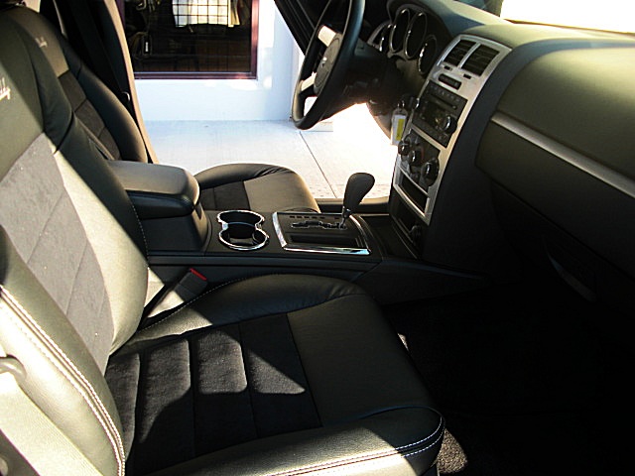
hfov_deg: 51.4
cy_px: 238
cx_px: 318
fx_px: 660
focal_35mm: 36
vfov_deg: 39.7
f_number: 2.8
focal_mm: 6.3
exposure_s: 1/60
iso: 50
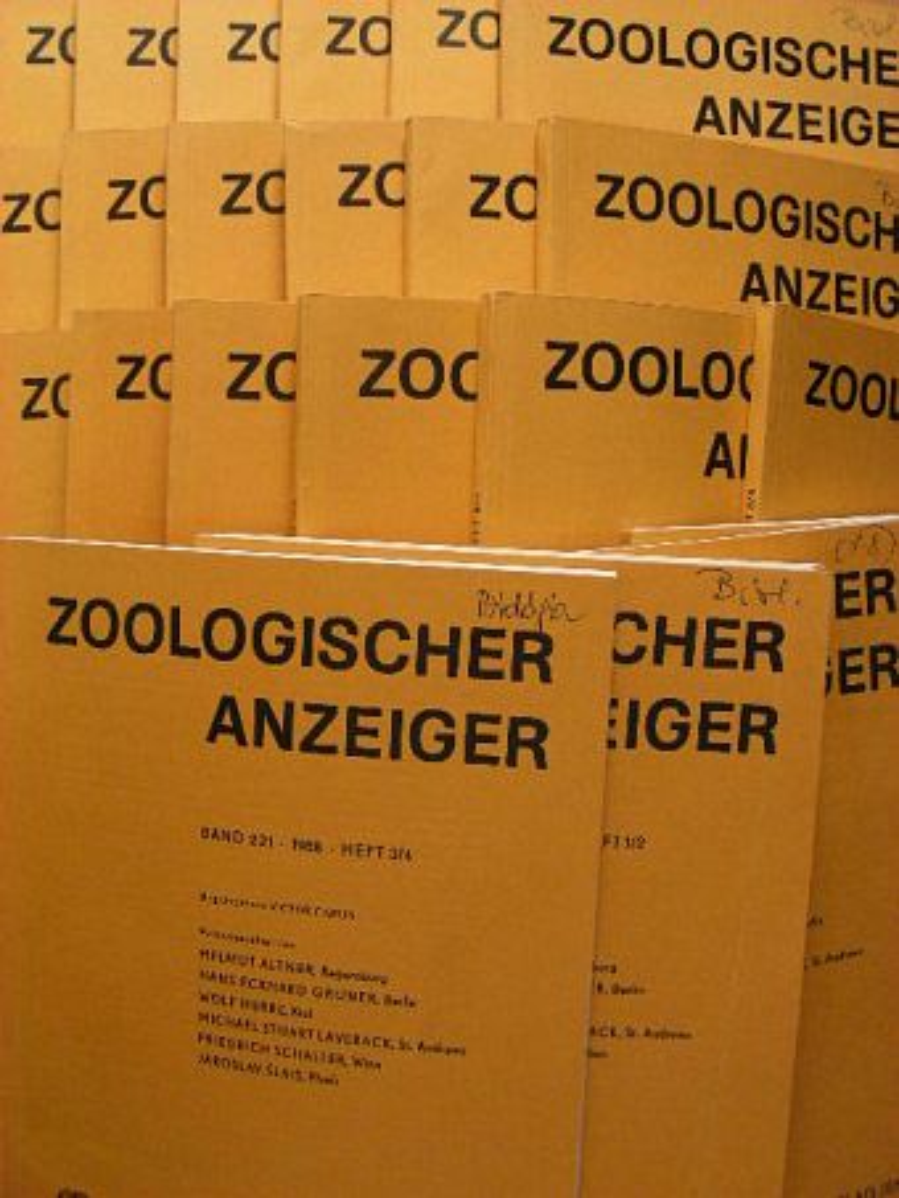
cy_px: 599
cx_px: 450
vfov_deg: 45.8
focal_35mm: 41
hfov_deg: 35.2
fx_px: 1419
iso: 200
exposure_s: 1/112
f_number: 4
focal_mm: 6.8
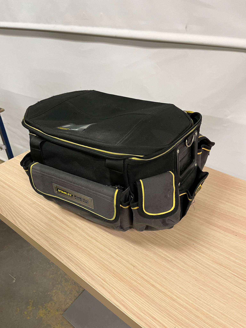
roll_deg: +1.1
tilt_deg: -34.0
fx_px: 246
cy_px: 164
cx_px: 123
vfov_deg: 67.3
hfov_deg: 53.0
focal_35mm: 26
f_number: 1.6
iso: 160
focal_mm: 5.1
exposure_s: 1/50
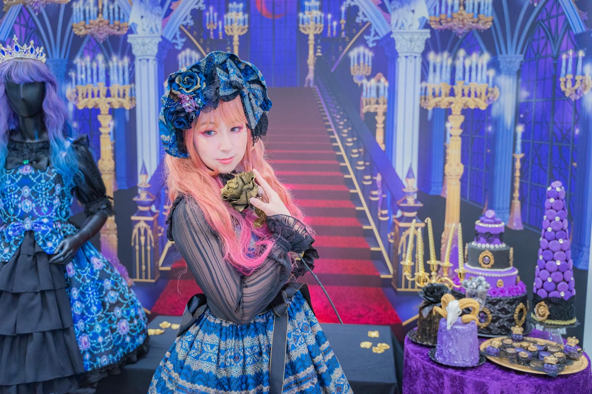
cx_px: 296
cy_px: 197
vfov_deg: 37.9
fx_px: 576
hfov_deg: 54.4
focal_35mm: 35
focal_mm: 35
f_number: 2.8
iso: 1000
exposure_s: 1/250
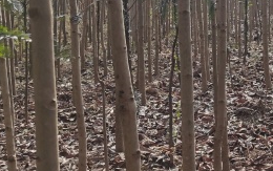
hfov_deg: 22.5
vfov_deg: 14.9
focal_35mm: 88
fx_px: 655
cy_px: 70
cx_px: 282
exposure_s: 1/3058
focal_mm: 5.58
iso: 50
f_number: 1.8
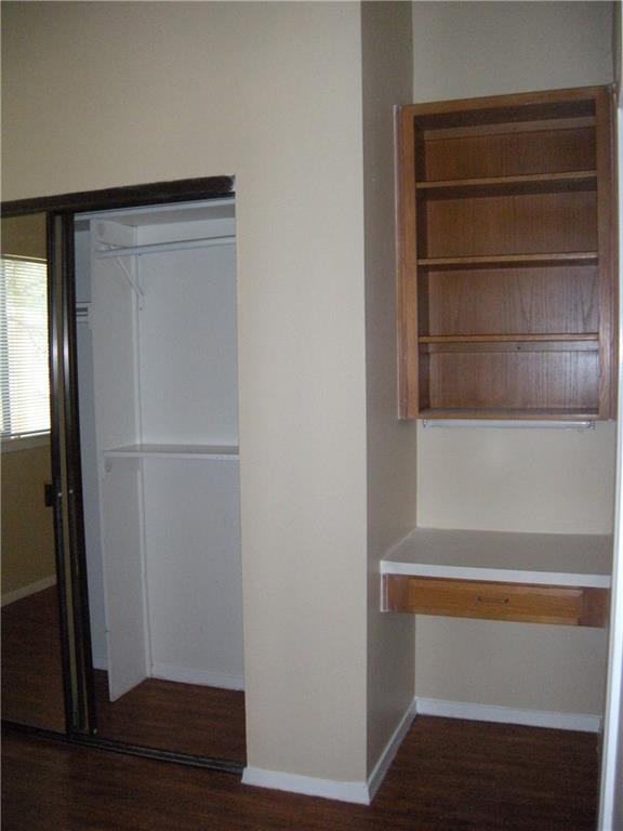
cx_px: 312
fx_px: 840
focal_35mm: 35
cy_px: 416
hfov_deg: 40.7
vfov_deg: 52.6
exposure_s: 1/60
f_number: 3.8
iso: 400
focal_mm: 5.9
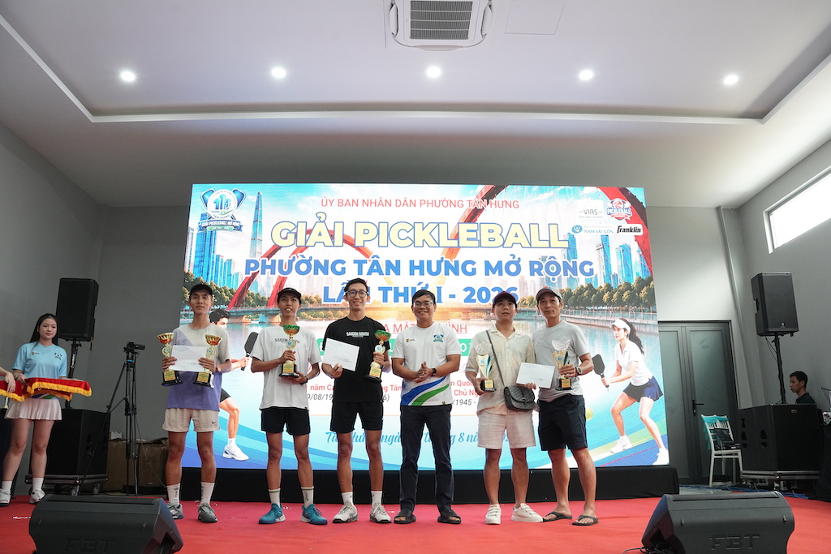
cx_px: 416
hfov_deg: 65.5
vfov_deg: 46.4
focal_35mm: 28
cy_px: 277
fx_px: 646
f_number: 9
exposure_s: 1/100
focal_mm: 28
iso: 4000
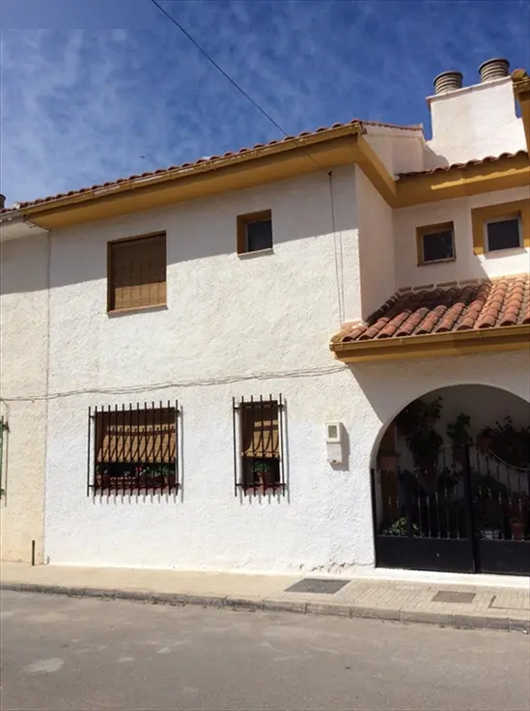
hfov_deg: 44.0
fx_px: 656
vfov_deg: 56.9
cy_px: 356
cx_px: 265
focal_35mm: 32
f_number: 2.4
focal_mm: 3.3
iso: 32
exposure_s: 1/3185
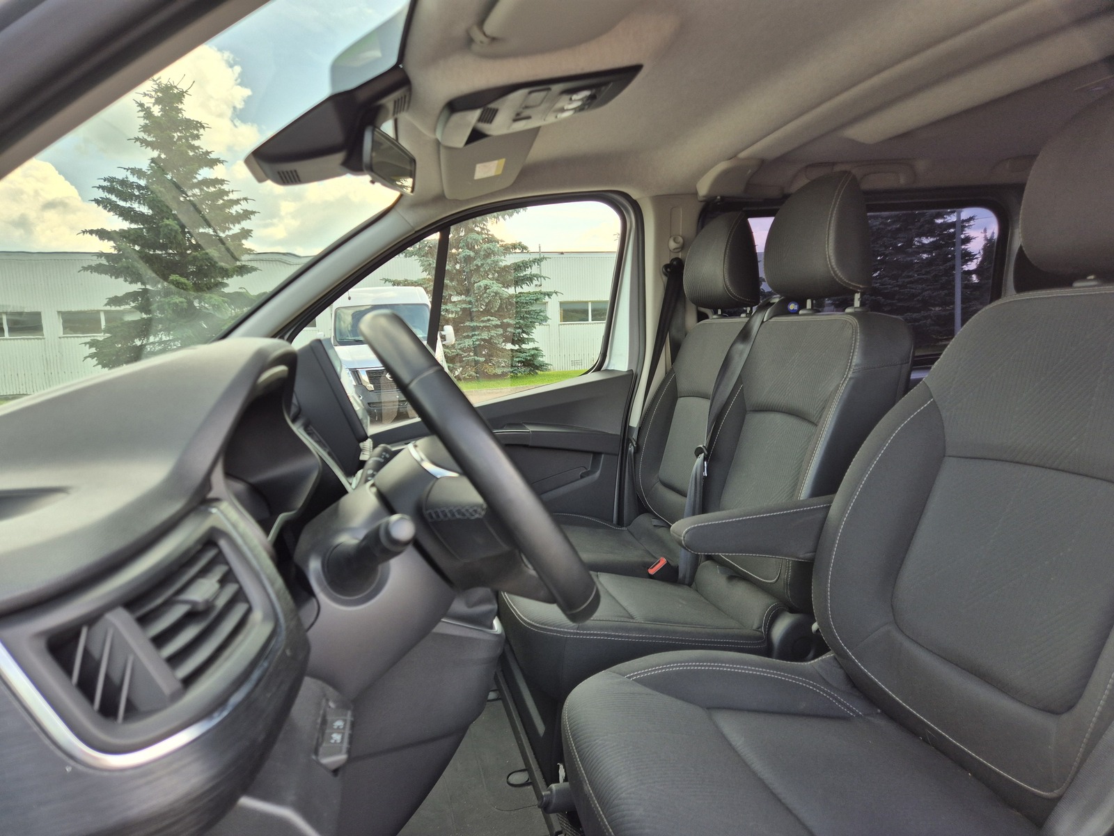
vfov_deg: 58.9
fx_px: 740
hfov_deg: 73.9
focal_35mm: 23
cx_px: 557
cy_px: 418
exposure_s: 1/256
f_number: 1.8
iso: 25
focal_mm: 5.4
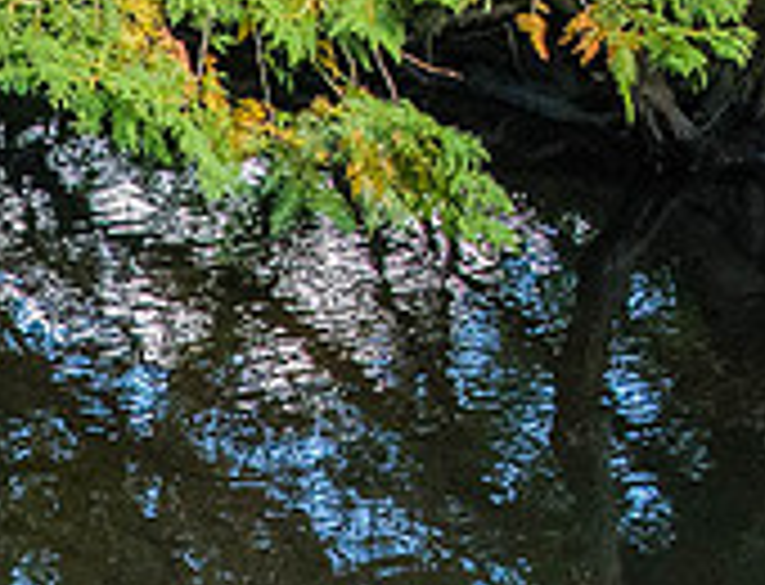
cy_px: 655
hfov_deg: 13.0
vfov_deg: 10.2
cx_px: -237
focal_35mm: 146
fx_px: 3249
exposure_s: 1/100
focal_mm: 26
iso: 4500
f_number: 10
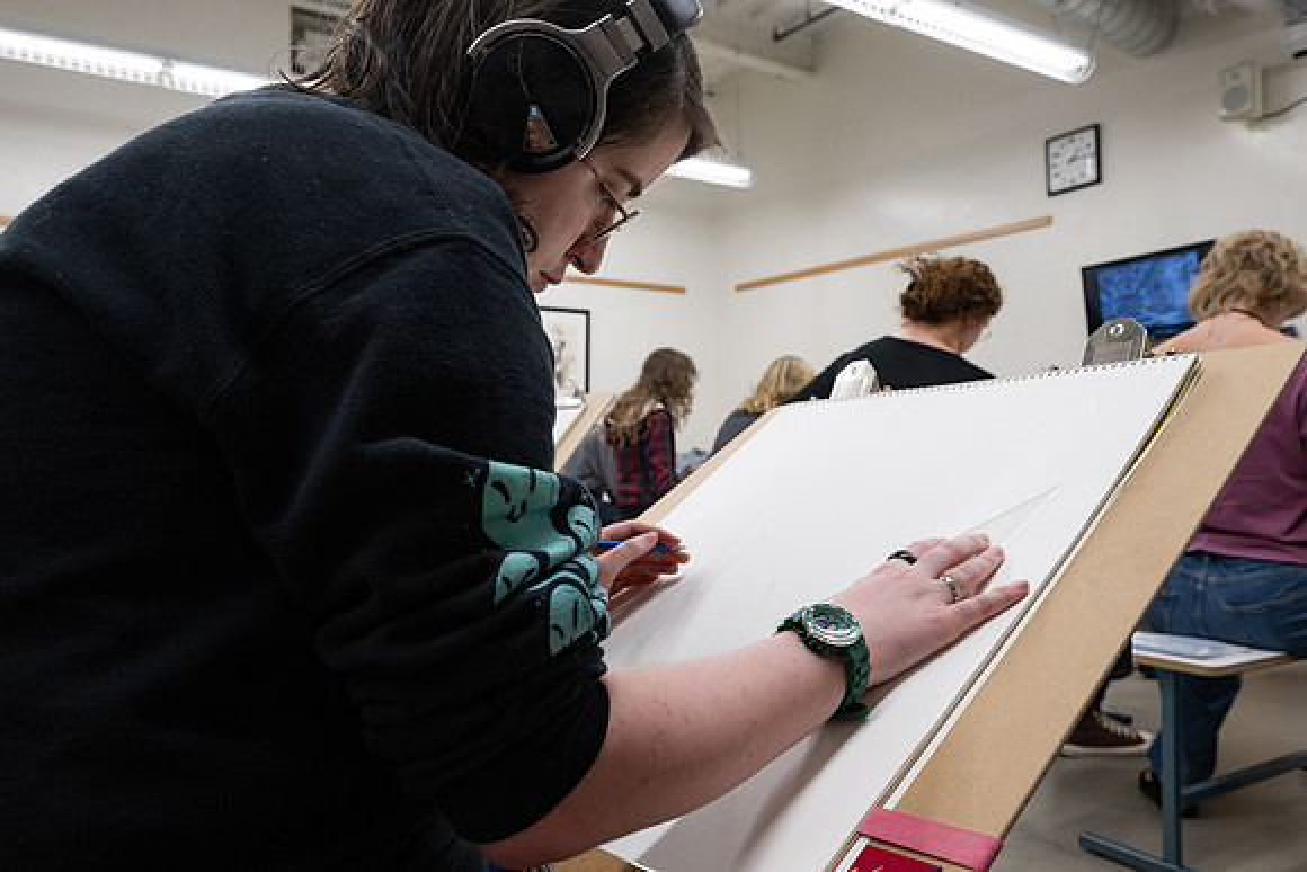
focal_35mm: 26
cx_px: 654
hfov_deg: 69.4
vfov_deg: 49.6
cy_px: 436
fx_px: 944
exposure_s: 1/100
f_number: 7.1
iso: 1250
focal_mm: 26
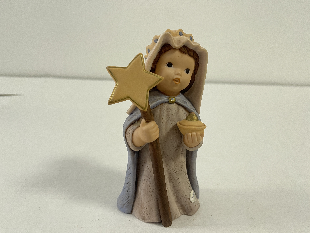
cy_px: 116
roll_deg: -3.5
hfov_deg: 69.4
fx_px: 224
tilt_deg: -15.8
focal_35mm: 25
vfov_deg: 54.9
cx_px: 155
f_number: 1.6
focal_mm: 5.1
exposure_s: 1/100
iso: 125
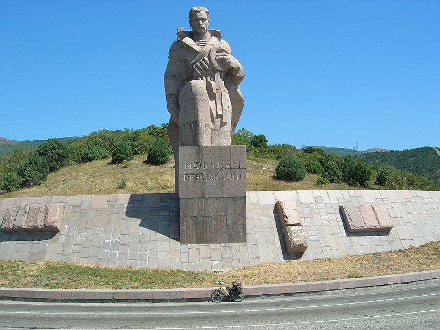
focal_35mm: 38
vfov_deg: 37.7
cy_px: 165
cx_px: 220
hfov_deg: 49.0
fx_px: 483
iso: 64
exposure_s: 1/466
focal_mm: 7.8
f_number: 4.8
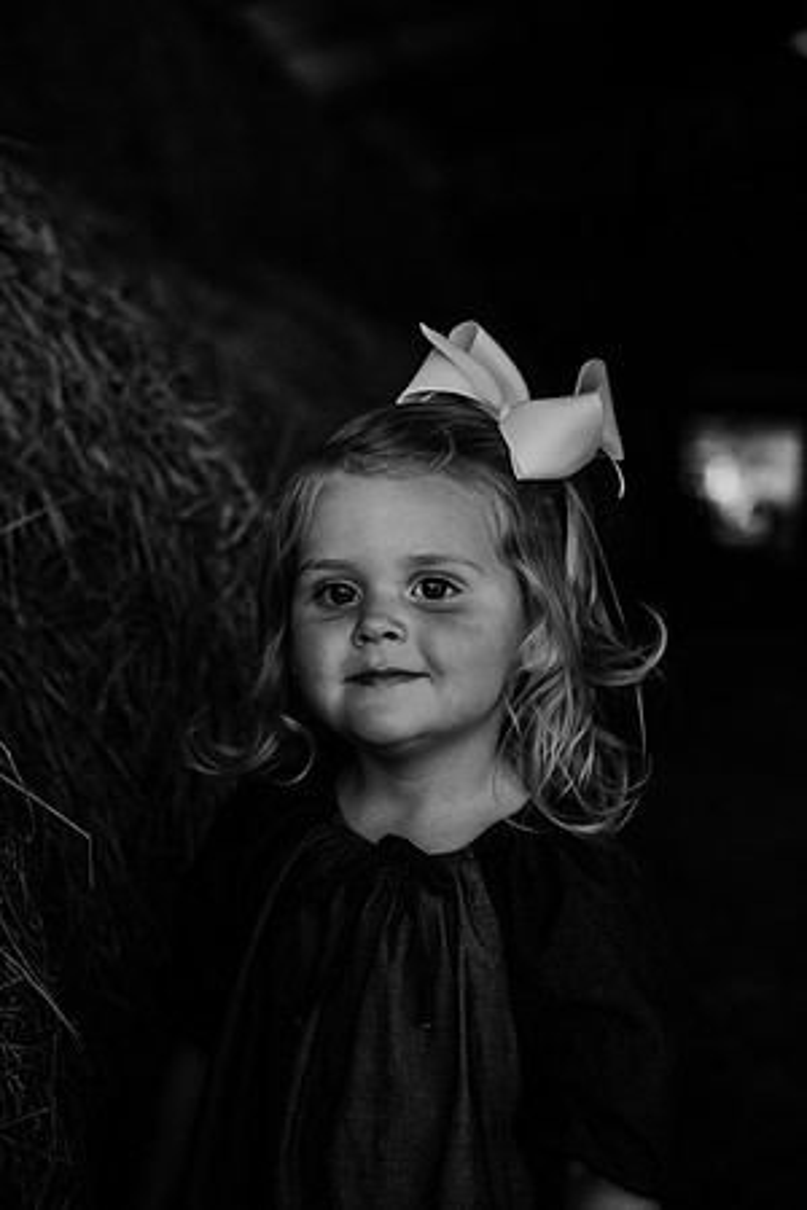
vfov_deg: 39.6
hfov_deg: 27.0
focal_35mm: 50
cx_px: 404
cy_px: 605
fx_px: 1681
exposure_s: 1/800
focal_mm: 50
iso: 200
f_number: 2.8
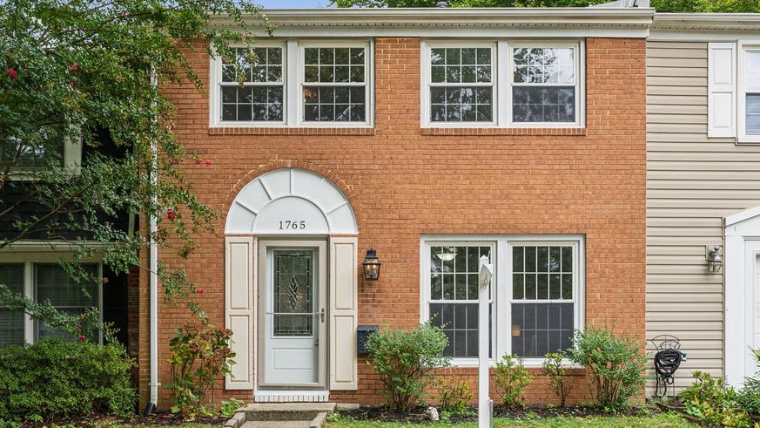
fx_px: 867
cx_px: 400
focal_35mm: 43
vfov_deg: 27.7
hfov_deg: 47.3
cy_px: 231
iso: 200
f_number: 7.1
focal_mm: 35
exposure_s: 1/80
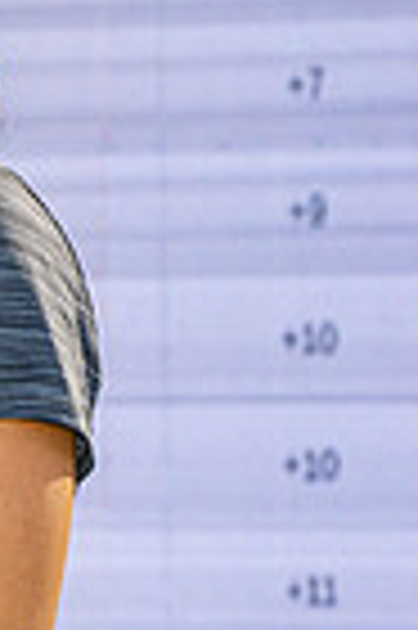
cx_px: -832
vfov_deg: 5.1
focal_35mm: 406
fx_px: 7088
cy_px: 371
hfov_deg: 3.3
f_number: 8
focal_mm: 98
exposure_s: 1/200
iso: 200
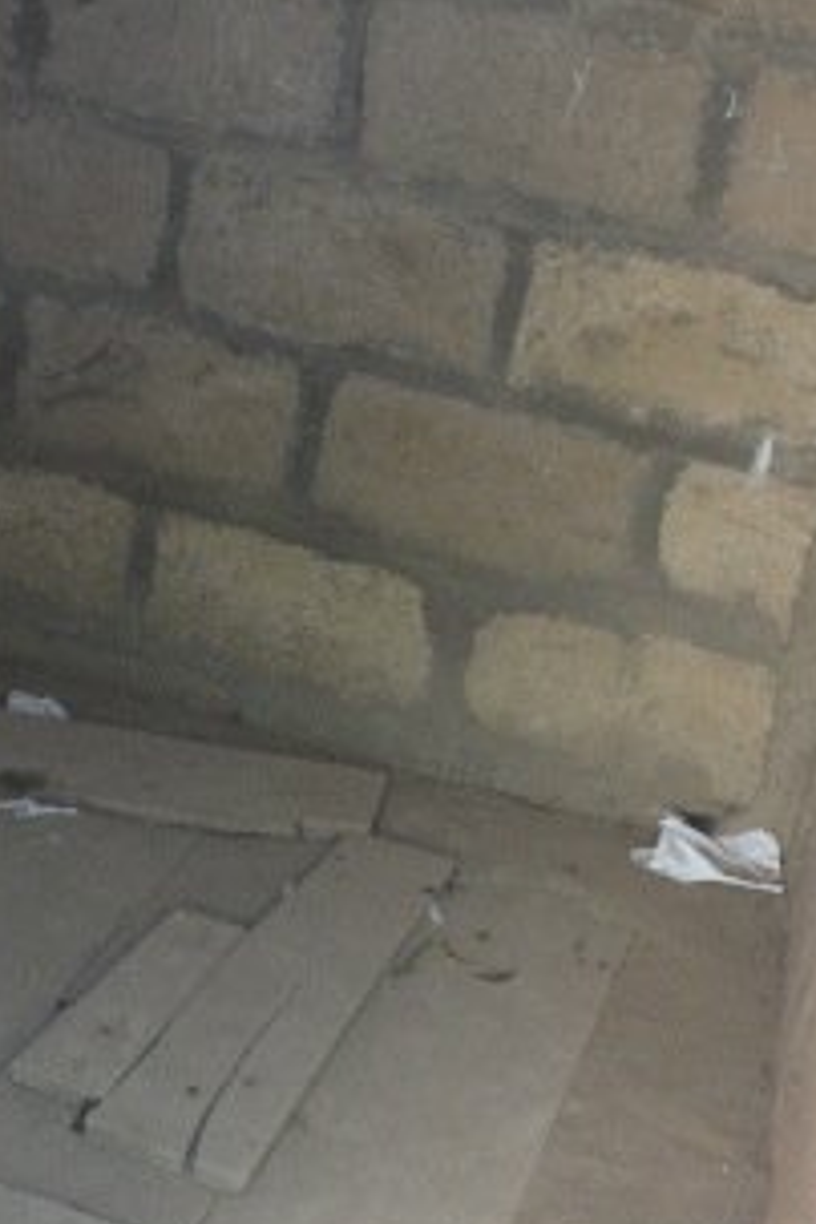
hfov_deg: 23.6
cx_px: 222
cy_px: 634
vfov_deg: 35.0
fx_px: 1938
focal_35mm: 57
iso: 400
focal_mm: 18
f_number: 4
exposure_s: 1/60
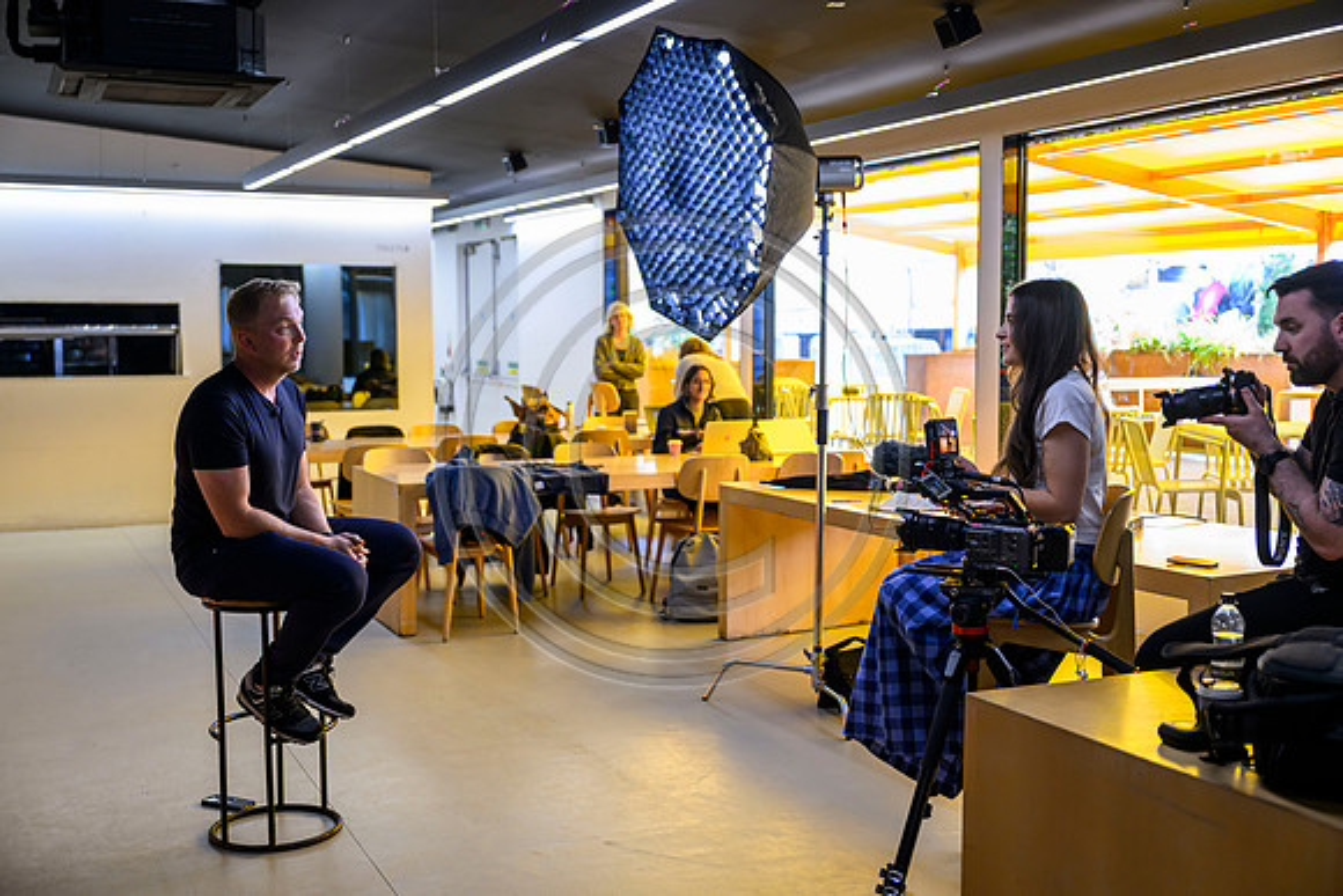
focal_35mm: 39
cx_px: 672
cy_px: 448
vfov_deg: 34.2
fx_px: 1455
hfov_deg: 49.5
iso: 1000
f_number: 2.8
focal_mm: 39
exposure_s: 1/320
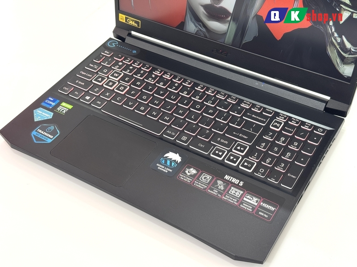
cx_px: 178
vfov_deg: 30.3
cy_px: 134
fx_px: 495
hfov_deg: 39.7
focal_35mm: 48
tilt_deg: -45.0
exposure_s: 1/72
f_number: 1.78
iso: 100
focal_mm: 6.76
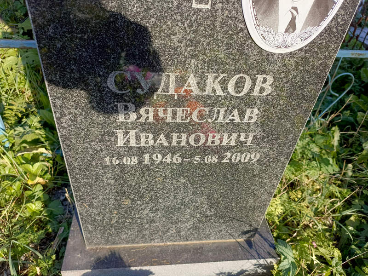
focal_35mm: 25
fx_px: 266
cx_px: 184
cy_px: 138
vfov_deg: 54.9
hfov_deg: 69.4
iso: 112
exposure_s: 1/355
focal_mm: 4.76
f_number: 1.69
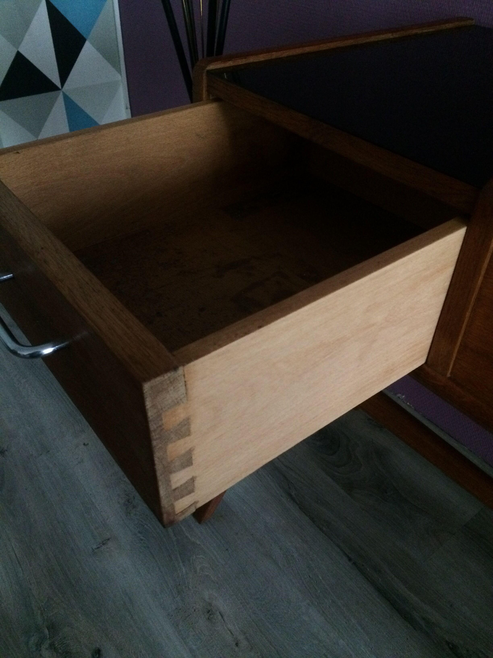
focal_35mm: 29
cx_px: 246
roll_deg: -0.4
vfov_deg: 61.7
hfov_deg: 48.2
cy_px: 329
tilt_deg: -42.0
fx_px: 551
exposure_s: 1/17
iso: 320
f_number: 2.2
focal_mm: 4.15
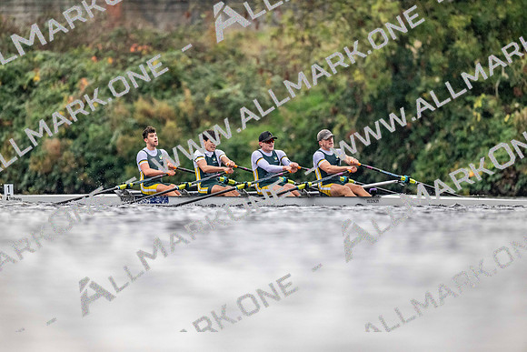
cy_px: 176
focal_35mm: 600
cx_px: 264
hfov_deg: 3.4
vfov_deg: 2.3
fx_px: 8785
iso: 2500
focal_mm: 600
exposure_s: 1/2500
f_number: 4
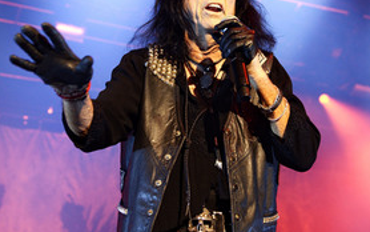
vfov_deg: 19.7
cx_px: 189
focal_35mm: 66
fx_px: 666
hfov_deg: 31.1
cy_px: 96
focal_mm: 40
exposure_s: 1/200
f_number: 3.5
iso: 1600
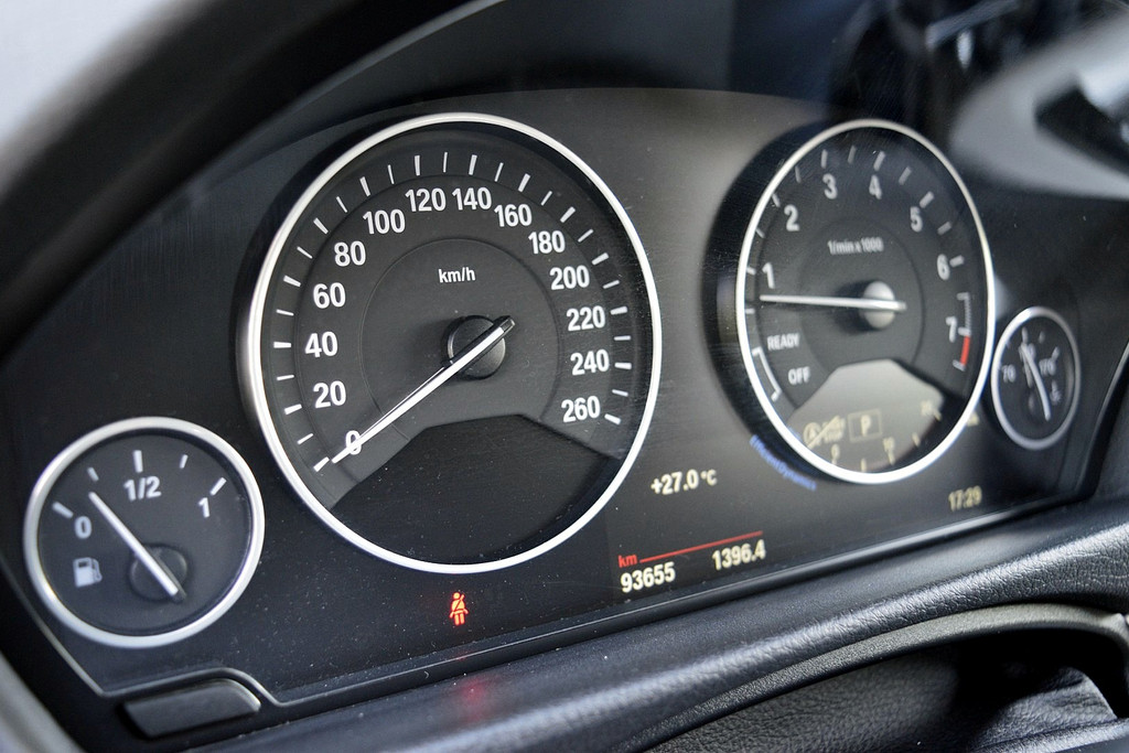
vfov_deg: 35.5
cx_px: 564
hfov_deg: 51.3
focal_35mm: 38
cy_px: 376
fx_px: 1176
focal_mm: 25
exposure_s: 1/25
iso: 800
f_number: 4
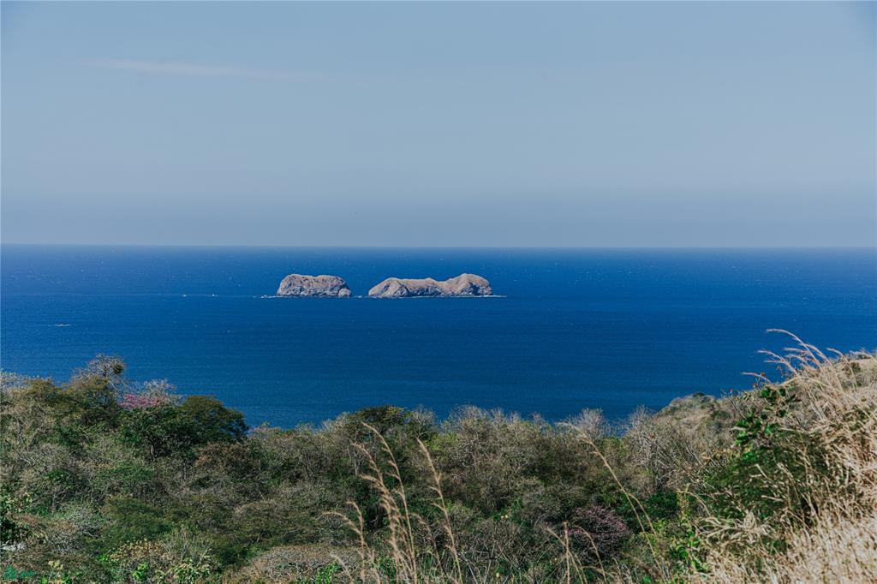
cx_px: 438
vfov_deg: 9.1
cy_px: 292
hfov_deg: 13.7
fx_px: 3653
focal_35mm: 150
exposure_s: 1/400
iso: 100
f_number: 10
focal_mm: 150
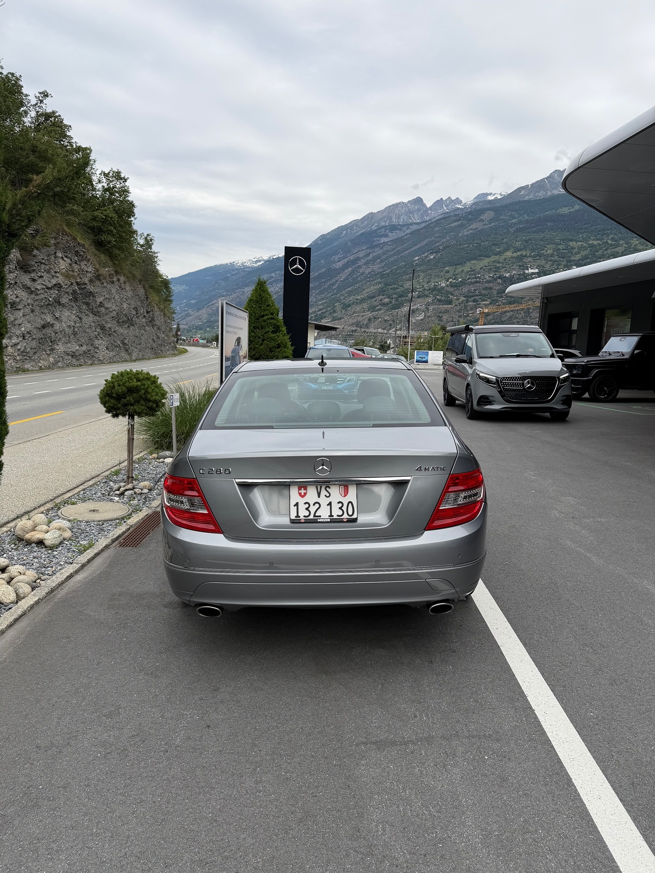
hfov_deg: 56.8
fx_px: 606
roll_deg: -3.1
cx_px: 328
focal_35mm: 24
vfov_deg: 71.6
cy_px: 436
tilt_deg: -8.2
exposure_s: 1/3953
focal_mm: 6.76
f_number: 1.78
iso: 80
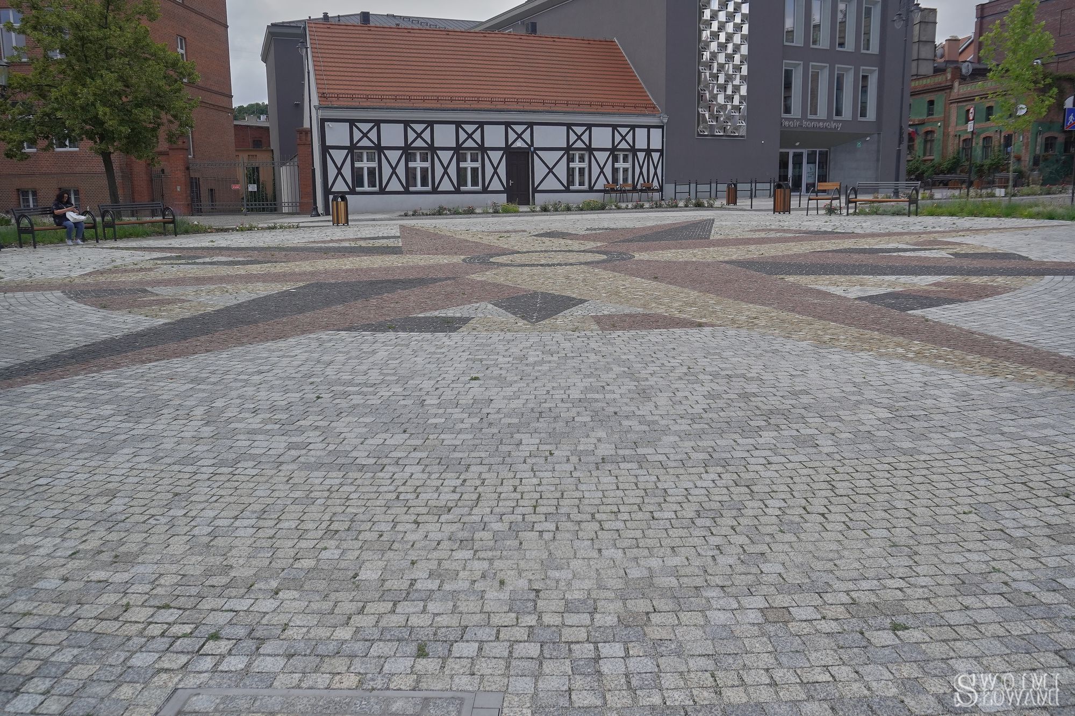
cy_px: 358
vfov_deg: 43.6
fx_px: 896
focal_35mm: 30
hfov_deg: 61.9
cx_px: 538
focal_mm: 20
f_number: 5.6
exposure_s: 1/1000
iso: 500
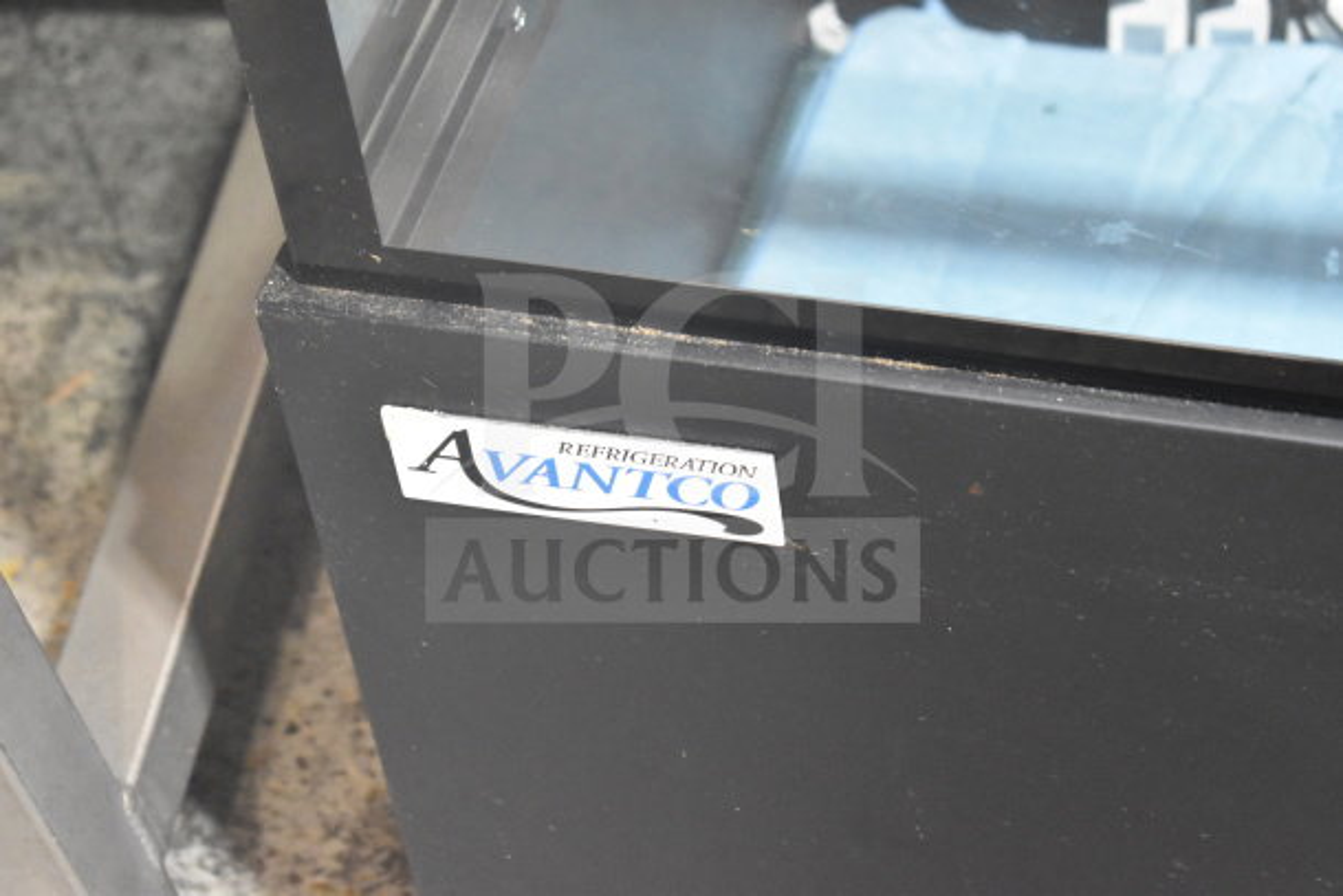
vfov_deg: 16.6
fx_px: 3078
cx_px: 672
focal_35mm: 82
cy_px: 448
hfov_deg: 24.6
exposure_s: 1/125
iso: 6400
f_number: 5.6
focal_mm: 55
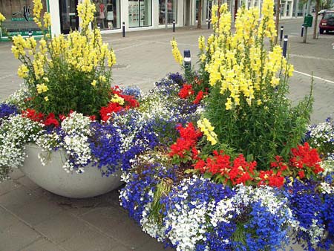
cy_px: 126
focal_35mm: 35
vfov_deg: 40.7
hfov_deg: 52.6
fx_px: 338
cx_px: 167
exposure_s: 1/200
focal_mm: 5.8
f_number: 4.3
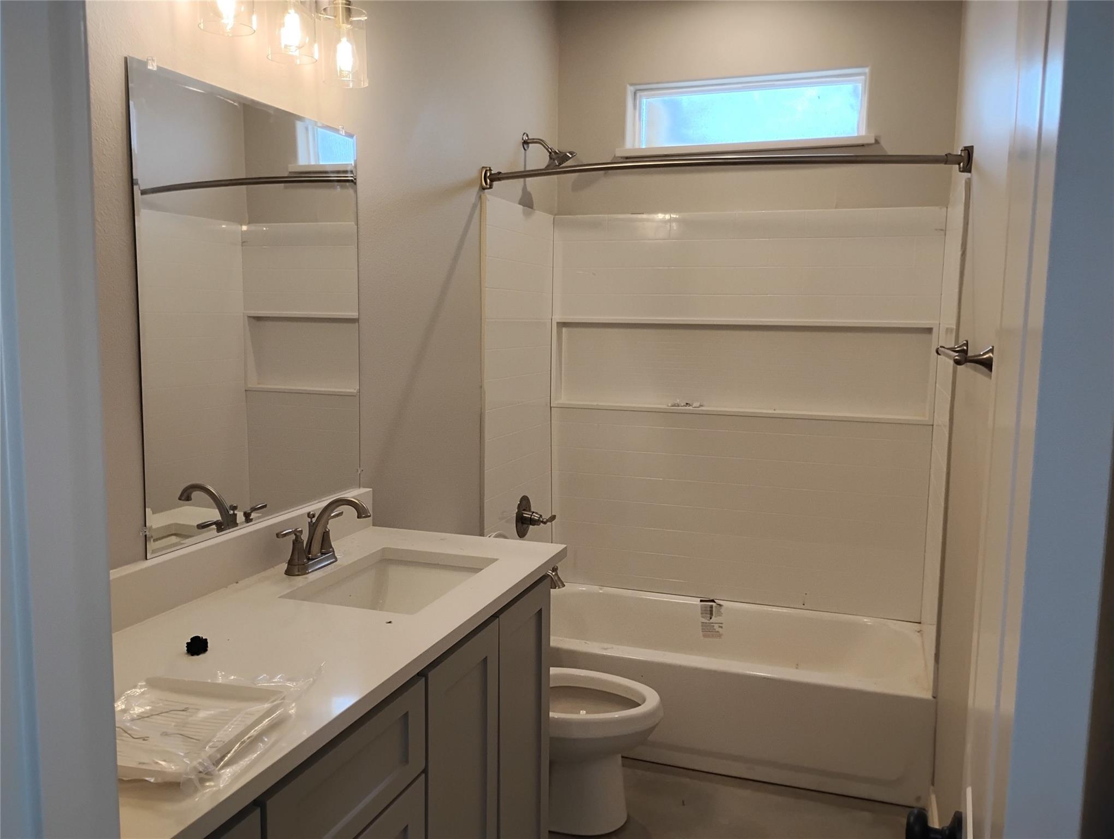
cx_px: 557
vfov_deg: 49.9
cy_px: 420
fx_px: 902
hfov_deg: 63.4
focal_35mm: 28
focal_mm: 4.26
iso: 409
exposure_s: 1/120
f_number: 1.8
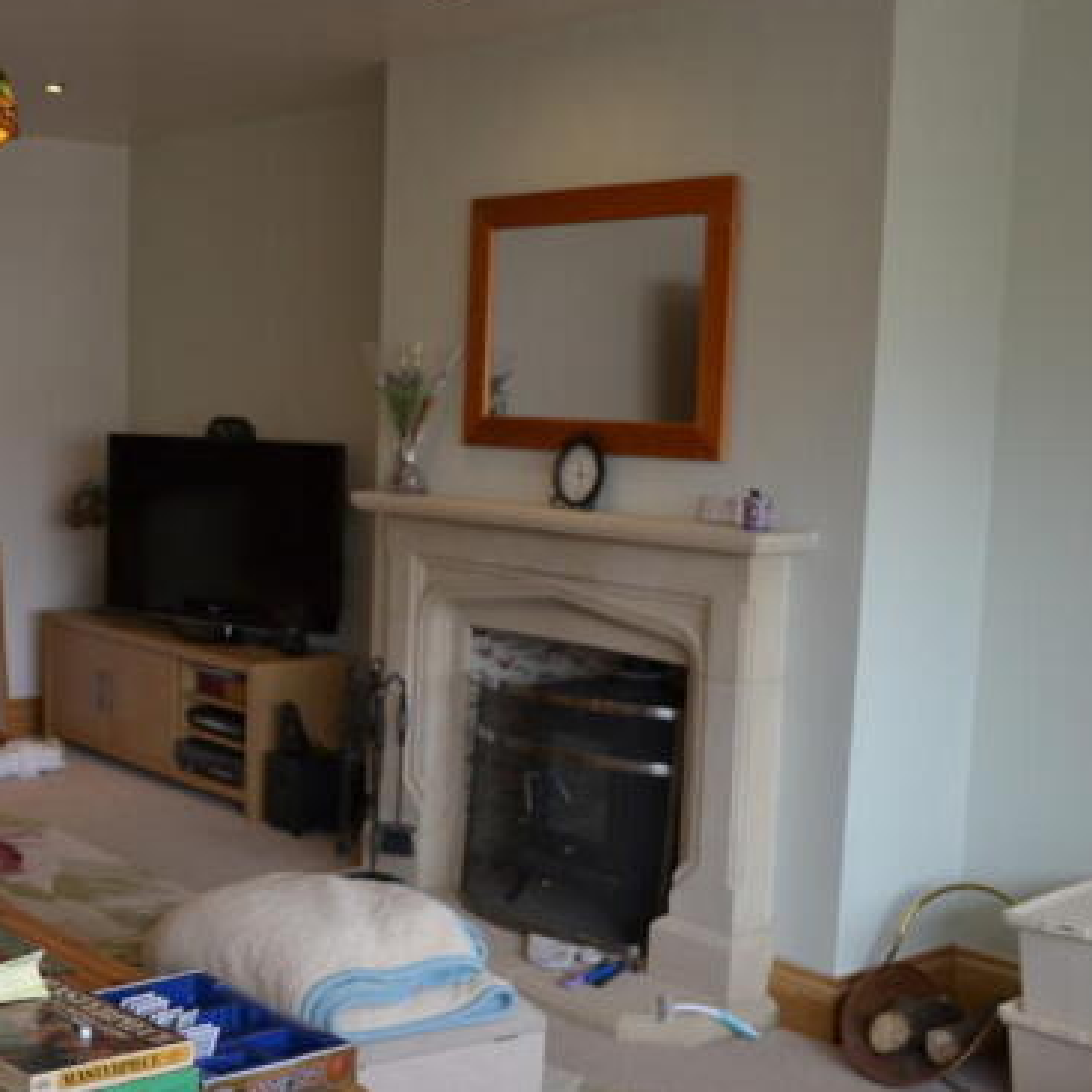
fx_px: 1785
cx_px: 207
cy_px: 611
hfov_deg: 33.0
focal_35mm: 50
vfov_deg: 34.0
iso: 160
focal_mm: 22
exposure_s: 1/30
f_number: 3.8
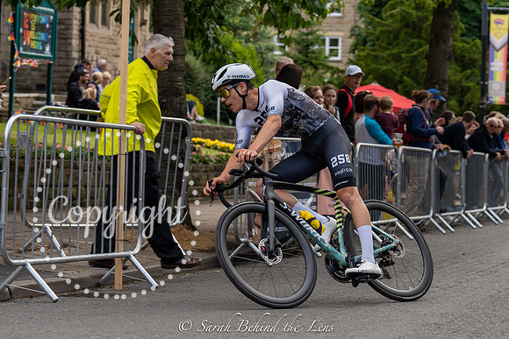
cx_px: 254
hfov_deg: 17.1
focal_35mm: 120
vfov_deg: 11.5
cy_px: 102
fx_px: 1690
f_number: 4
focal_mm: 70
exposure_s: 1/1000
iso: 400
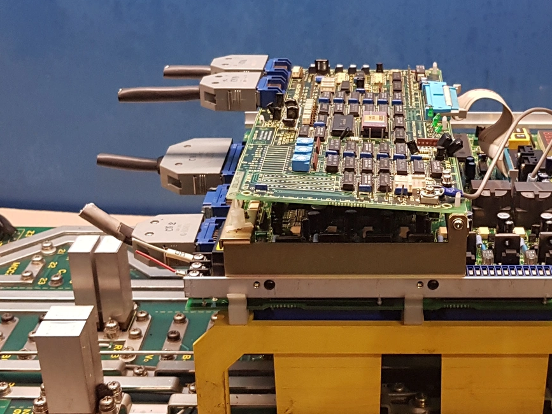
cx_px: 400
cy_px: 206
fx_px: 957
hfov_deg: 31.7
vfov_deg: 24.4
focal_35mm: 60
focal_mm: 4.2
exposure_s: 1/33
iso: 200
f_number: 1.7
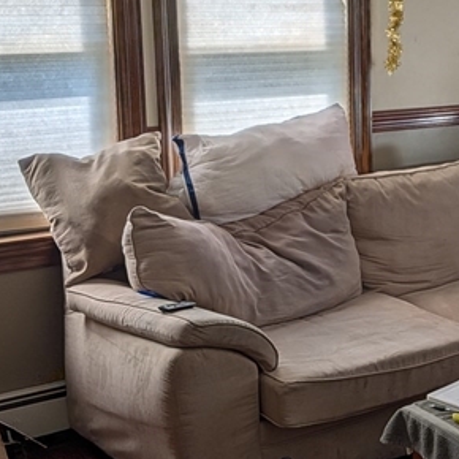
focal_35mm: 75
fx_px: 1125
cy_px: 190
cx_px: 448
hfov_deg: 22.3
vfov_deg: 23.0
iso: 43
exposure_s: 1/702
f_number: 1.7
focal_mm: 4.53
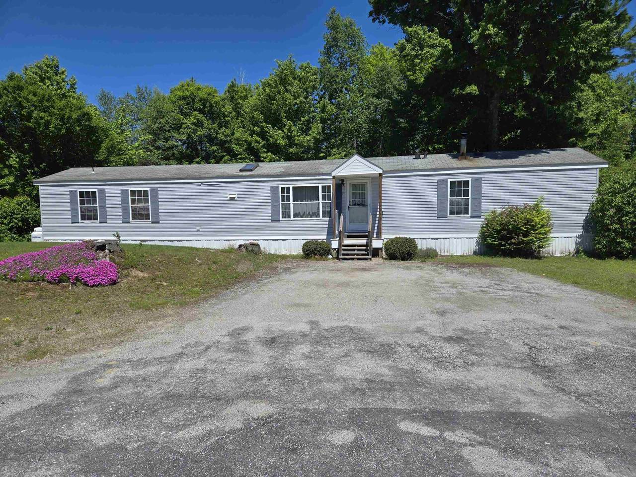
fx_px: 423
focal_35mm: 23
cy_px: 238
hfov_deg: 73.9
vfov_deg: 58.9
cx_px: 318
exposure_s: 1/2537
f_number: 1.8
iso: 25
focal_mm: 5.4
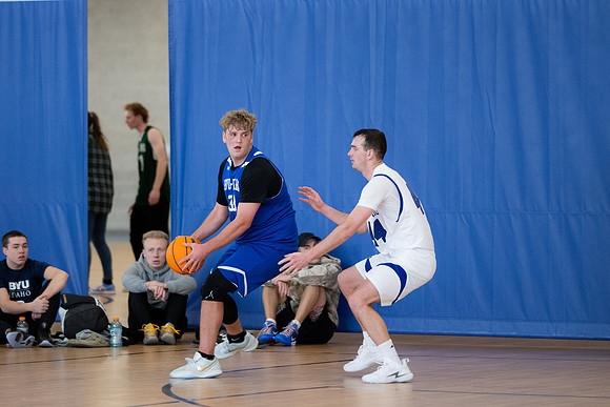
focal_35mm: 272
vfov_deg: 5.1
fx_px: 4614
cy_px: 164
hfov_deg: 7.6
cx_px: 298
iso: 2000
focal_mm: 180
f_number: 2.8
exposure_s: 1/500
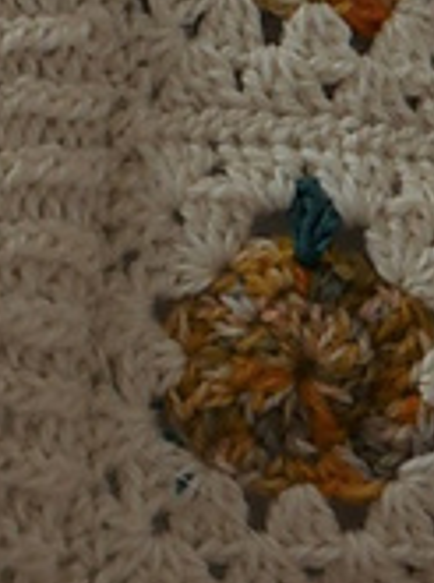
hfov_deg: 10.5
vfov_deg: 13.7
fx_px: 2349
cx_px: 363
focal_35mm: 140
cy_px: -152
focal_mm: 18
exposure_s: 1/6
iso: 800
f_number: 7.1
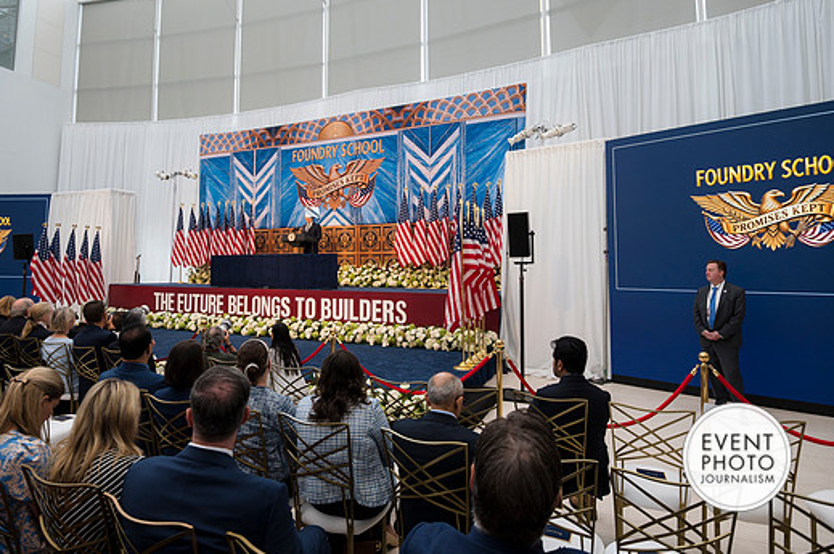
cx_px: 379
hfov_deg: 86.7
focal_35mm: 19
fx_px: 440
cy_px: 254
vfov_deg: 64.3
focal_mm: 17
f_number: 4
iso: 250
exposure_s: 1/160
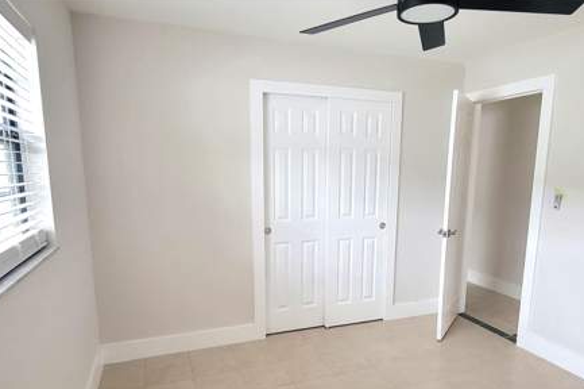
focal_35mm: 15
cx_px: 310
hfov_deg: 100.3
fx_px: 243
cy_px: 235
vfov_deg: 76.3
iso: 200
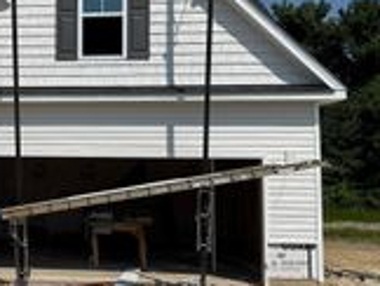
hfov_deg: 24.4
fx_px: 814
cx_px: -47
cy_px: 111
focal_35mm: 74
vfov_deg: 19.9
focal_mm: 6.76
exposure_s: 1/10309
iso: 80
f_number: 1.78
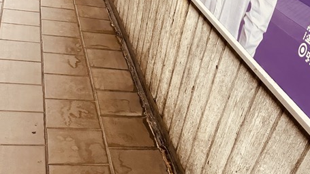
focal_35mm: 46
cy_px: 164
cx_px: 149
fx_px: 378
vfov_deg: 25.0
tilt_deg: -38.3
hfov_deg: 44.6
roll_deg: -12.8
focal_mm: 6.86
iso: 640
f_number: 1.78
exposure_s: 1/60
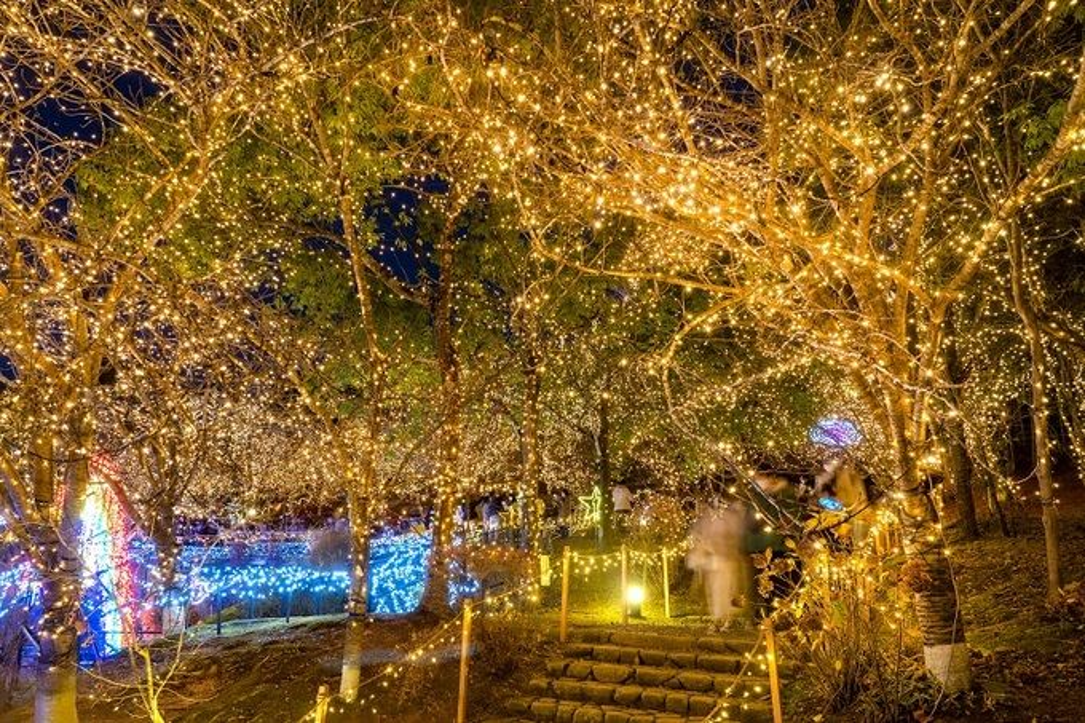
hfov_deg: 73.8
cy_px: 362
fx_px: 723
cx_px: 542
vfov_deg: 53.1
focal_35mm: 24
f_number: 5.6
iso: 200
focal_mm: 24
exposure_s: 1.6
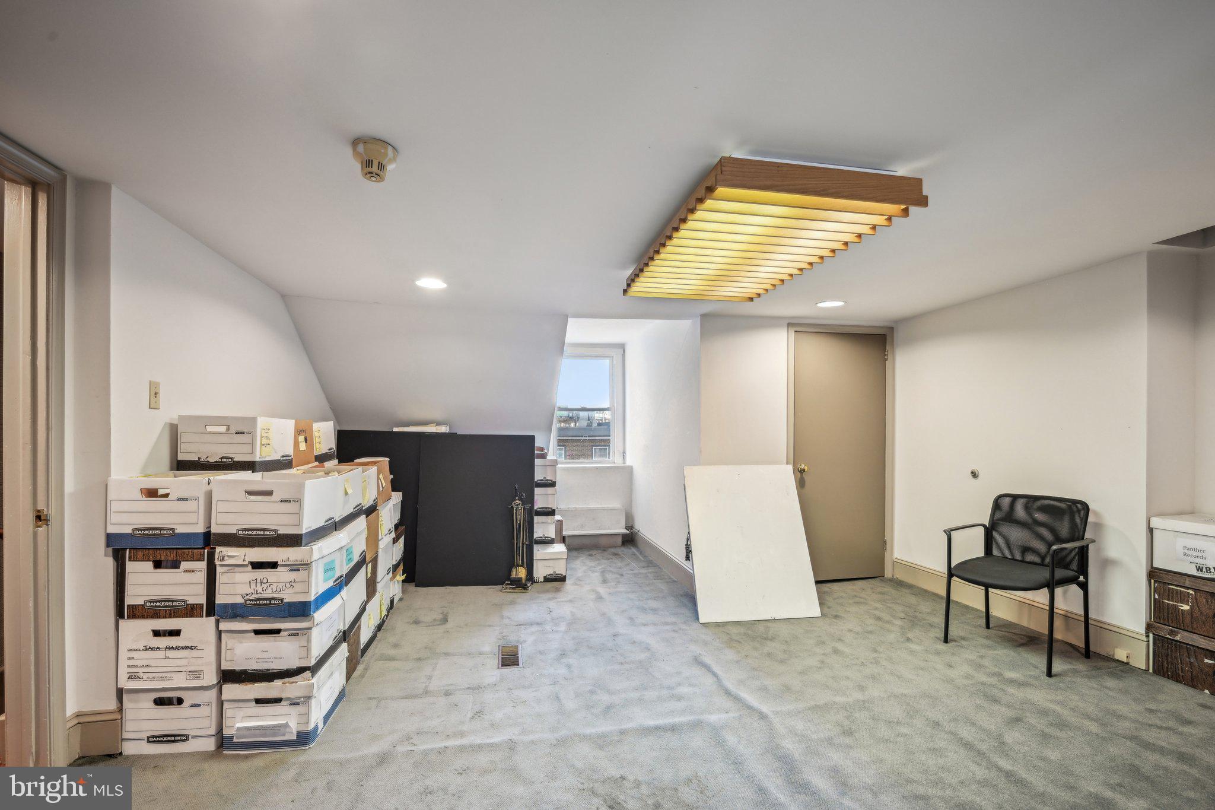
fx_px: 540
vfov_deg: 73.7
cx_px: 608
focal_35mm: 16
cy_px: 405
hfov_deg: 96.7
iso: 400
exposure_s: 1/15
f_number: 8
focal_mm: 16
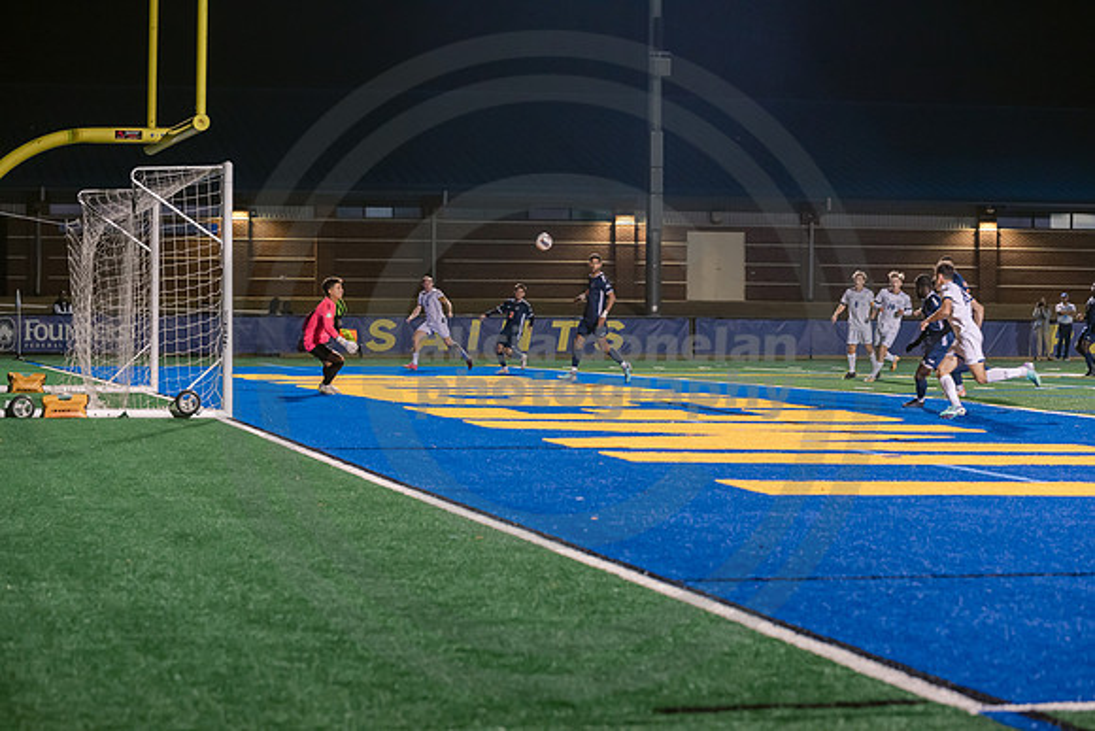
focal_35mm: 100
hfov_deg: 20.4
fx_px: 3042
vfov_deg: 13.7
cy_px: 366
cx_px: 548
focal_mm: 100
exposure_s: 1/400
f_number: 4
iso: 3200
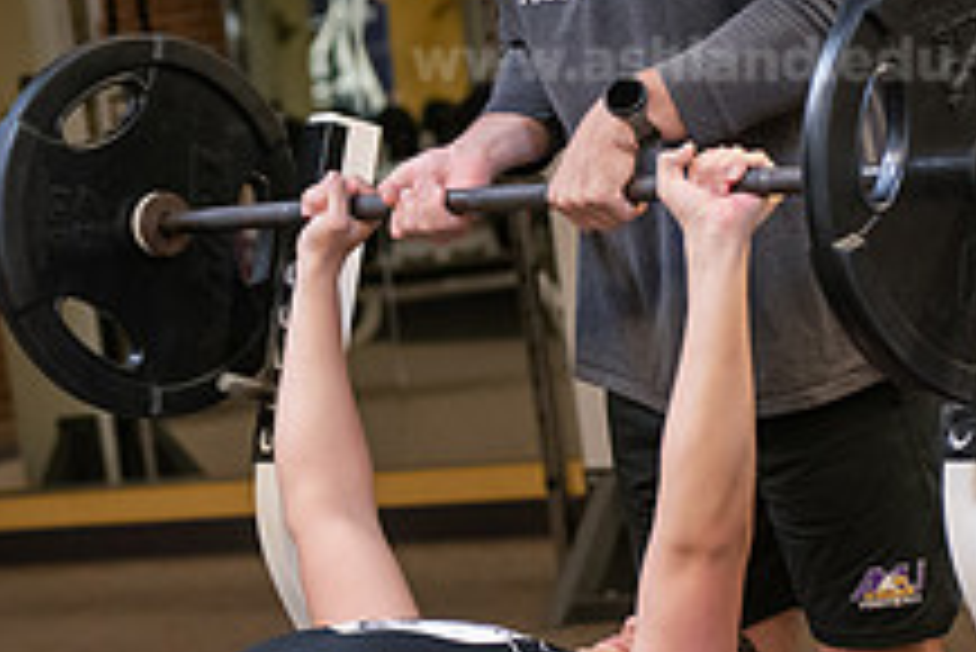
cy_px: 155
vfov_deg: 7.3
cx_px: 207
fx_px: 5073
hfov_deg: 11.0
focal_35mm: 187
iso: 1250
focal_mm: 70
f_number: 3.2
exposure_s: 1/200
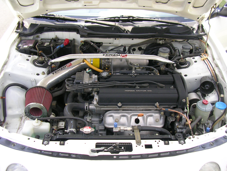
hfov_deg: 49.0
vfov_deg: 37.7
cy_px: 86
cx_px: 114
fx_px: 249
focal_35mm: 38
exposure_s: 1/242
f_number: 2.8
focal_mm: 5.8
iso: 50
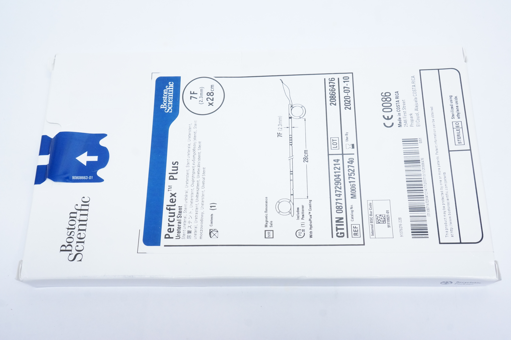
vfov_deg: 32.9
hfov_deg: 48.0
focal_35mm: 40
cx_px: 256
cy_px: 170
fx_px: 574
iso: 1600
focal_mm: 27
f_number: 11
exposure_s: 1/30
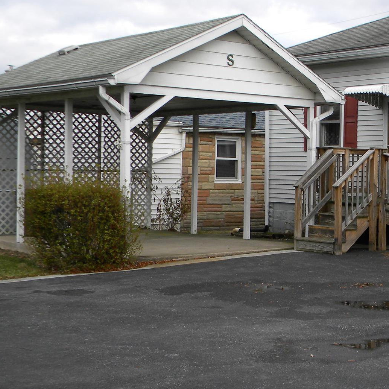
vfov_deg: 27.3
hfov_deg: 26.0
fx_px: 801
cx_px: 383
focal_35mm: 63
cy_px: 185
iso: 80
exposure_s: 1/280
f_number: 3.7
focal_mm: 6.4
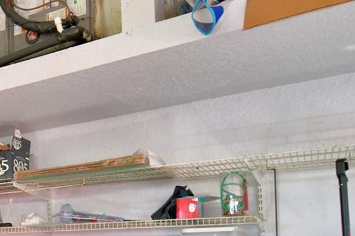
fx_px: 434
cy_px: 214
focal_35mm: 44
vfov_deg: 29.2
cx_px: 13
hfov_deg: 40.0
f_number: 4.5
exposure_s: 1/30
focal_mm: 10
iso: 400
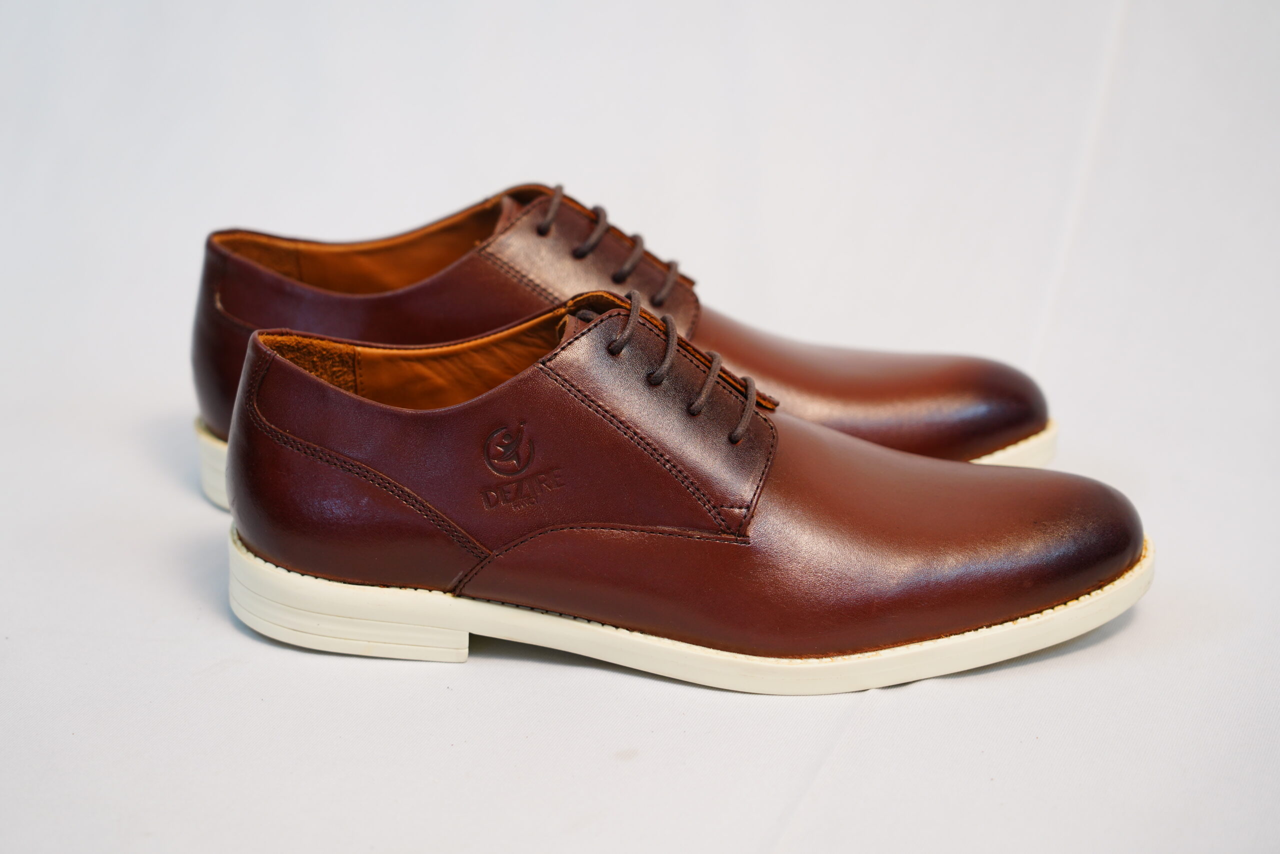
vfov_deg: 14.3
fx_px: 3414
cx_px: 640
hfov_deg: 21.2
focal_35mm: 96
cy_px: 427
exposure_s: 1/125
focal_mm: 96
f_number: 5
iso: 640
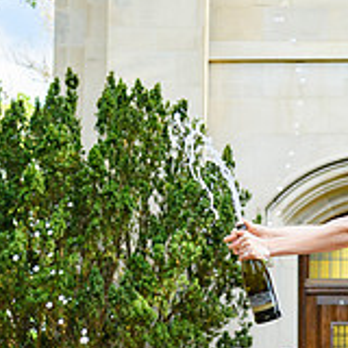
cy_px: 256
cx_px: 383
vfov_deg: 12.6
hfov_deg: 12.4
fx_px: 1570
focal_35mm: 138
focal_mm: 38
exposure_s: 1/640
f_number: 4
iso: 320
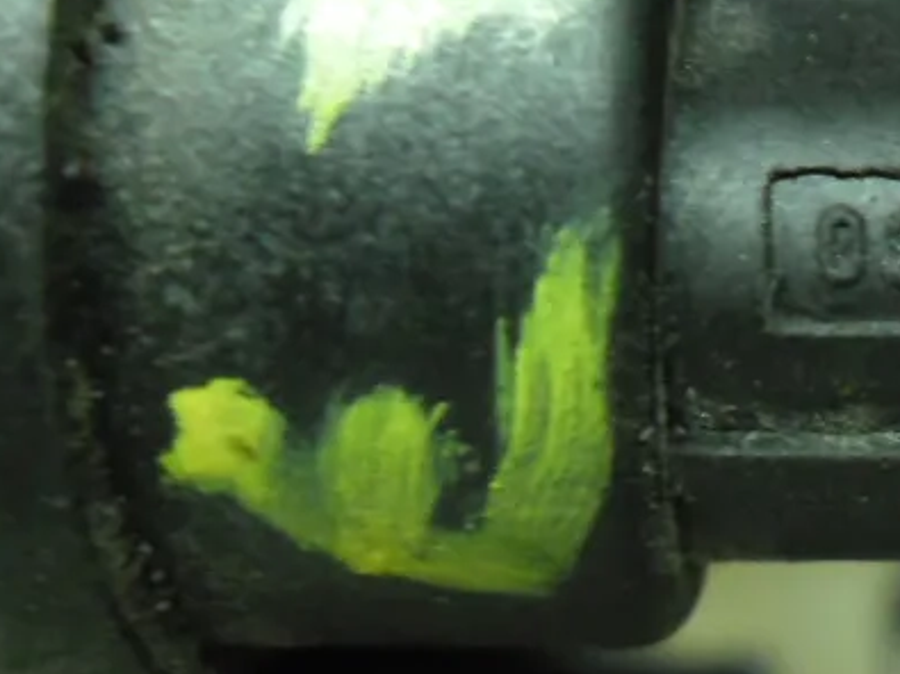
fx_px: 1819
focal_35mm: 70
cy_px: 266
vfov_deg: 21.0
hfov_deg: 25.7
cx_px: 998
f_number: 3.5
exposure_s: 1/22
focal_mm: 4.9
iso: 400
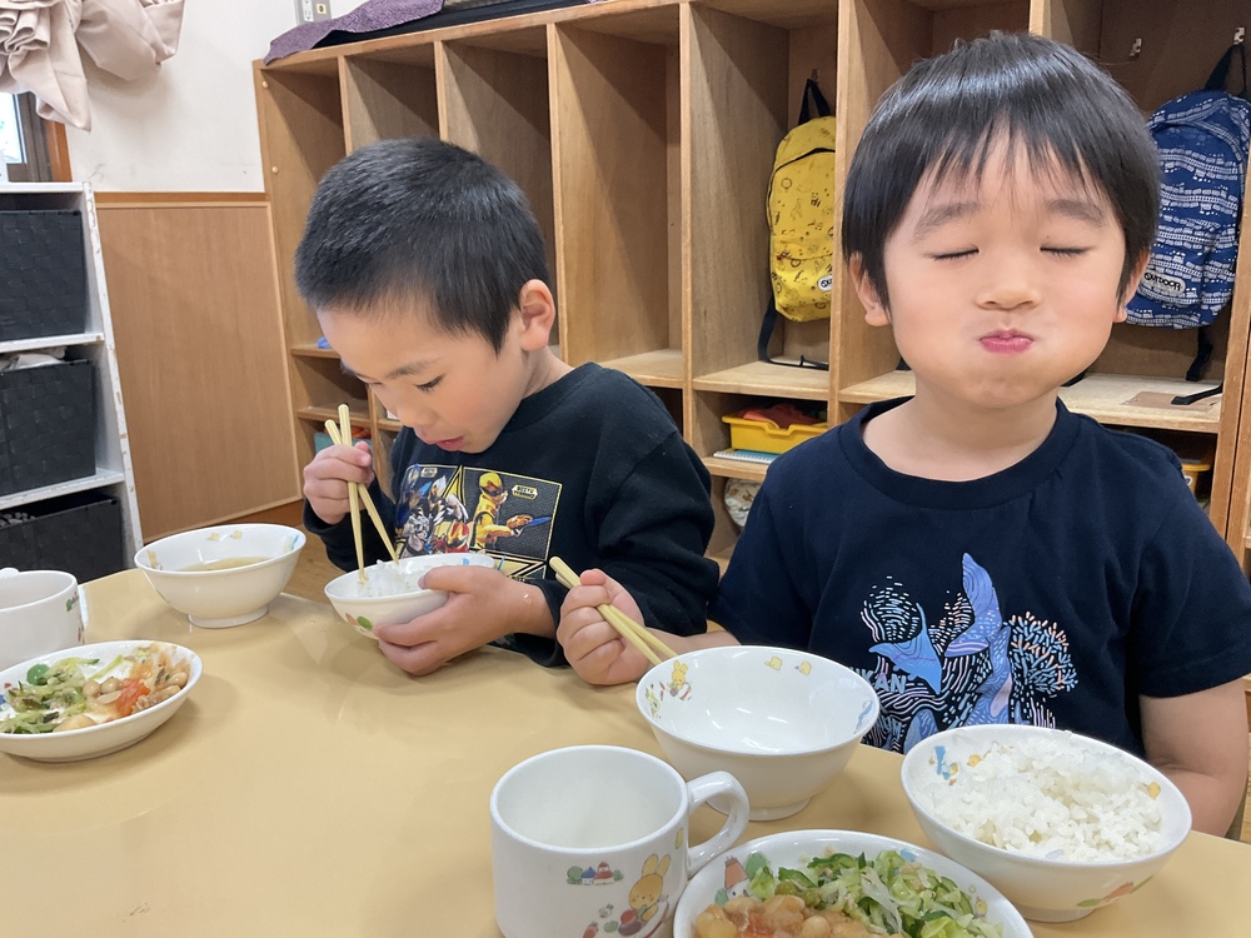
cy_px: 469
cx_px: 626
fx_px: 1048
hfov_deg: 61.7
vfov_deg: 48.2
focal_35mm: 29
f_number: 1.8
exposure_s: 1/60
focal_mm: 3
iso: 80
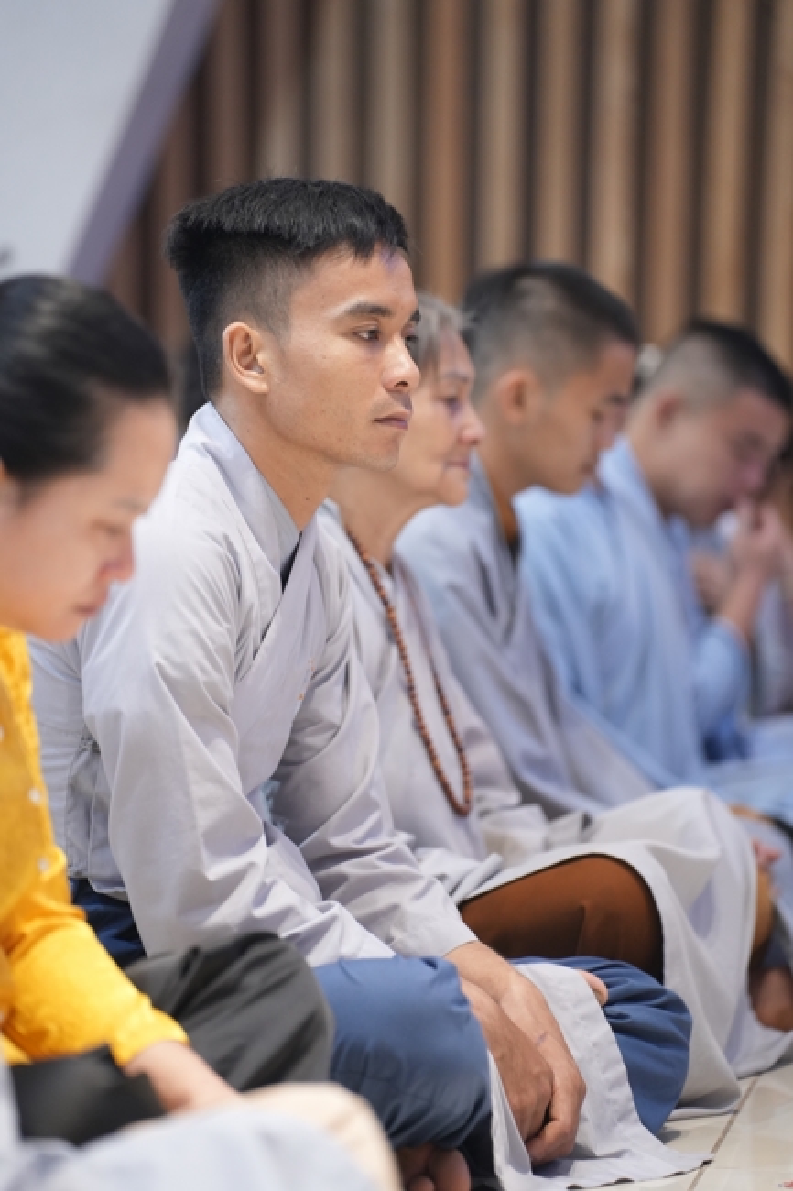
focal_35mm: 150
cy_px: 596
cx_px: 396
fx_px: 4959
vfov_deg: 13.7
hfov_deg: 9.1
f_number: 2.8
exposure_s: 1/125
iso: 2000
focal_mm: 150
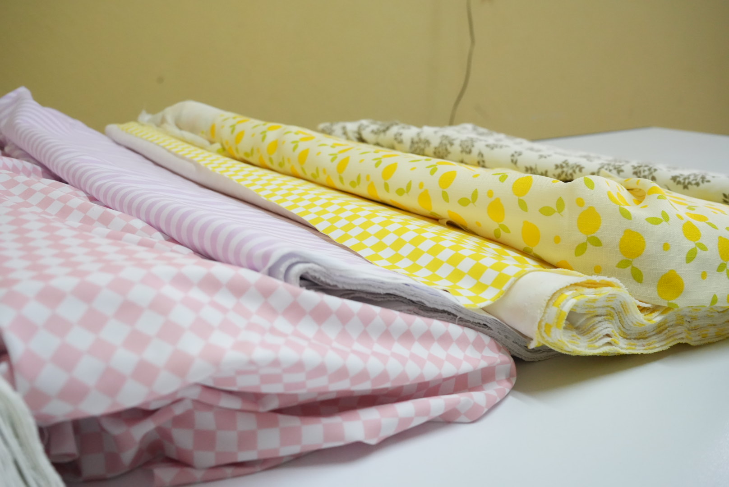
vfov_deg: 36.0
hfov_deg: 51.9
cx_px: 364
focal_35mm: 37
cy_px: 244
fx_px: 750
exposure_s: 1/250
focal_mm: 37
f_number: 8
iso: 8000
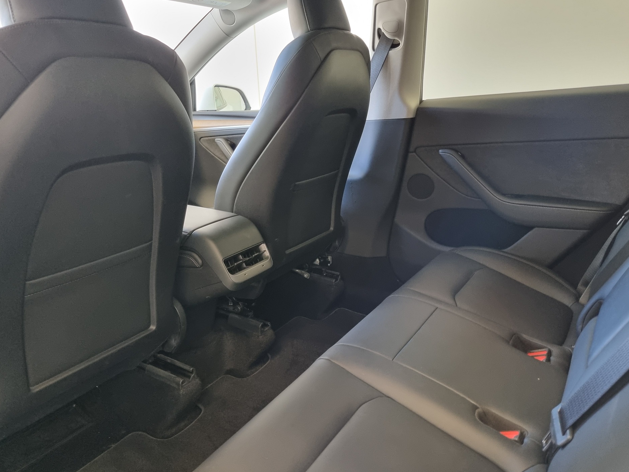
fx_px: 509
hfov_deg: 63.4
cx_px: 332
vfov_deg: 49.7
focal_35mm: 28
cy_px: 226
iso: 640
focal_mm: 5.4
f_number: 1.8
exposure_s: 1/33
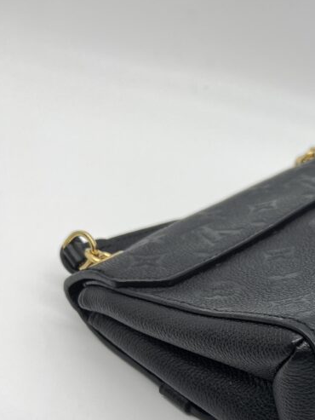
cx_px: 324
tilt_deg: -40.8
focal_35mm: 54
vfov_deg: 34.3
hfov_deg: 25.5
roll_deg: -12.9
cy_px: 345
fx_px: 655
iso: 32
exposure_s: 1/112
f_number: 1.5
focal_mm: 5.7
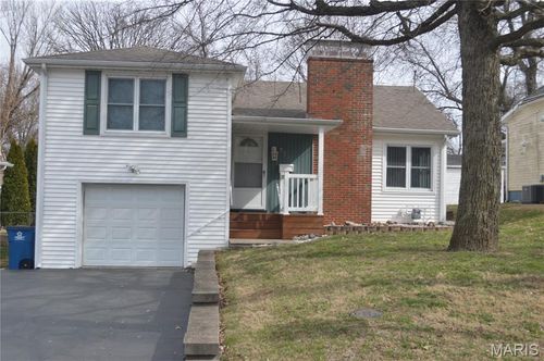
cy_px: 180
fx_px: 634
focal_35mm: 42
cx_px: 272
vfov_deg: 31.8
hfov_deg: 46.5
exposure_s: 1/200
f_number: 7.1
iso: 100
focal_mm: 28
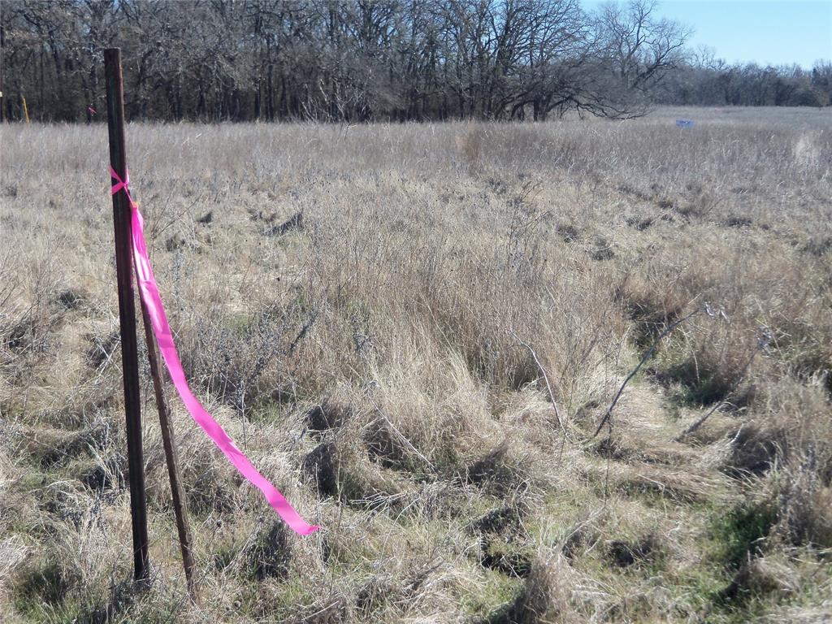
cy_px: 312
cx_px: 416
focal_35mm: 49
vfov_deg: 29.7
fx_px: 1178
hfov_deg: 38.9
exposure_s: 1/320
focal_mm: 8.7
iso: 64
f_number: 4.6
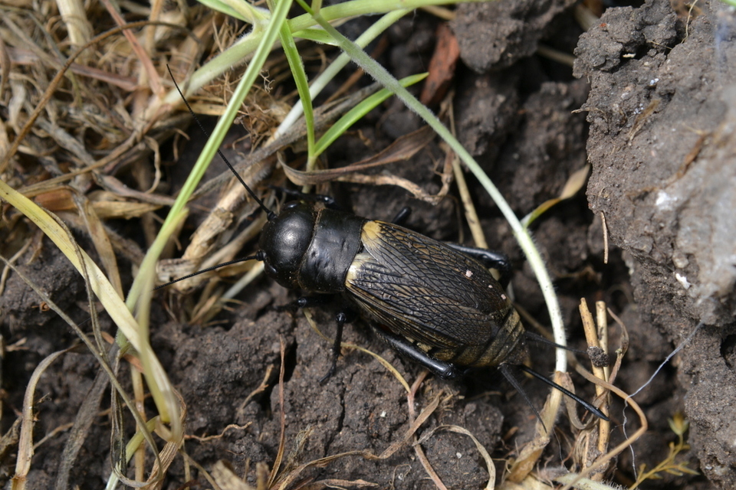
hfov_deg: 24.6
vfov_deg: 16.6
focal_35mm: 82
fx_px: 1687
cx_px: 368
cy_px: 245
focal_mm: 55
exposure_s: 1/125
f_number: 8
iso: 250
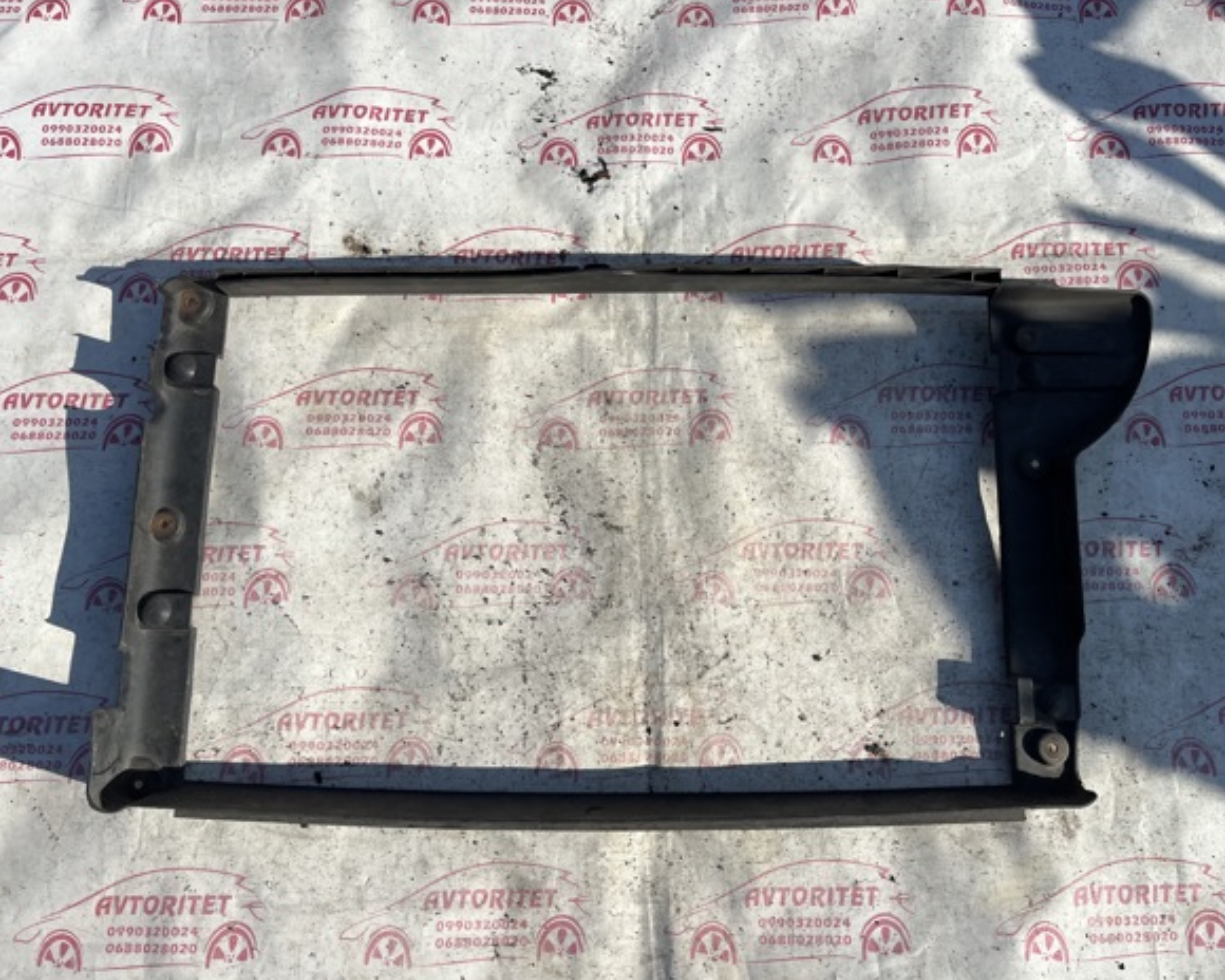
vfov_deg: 51.5
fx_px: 1015
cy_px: 491
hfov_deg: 62.2
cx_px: 623
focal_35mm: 28
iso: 50
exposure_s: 1/4854
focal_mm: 5.1
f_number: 1.6
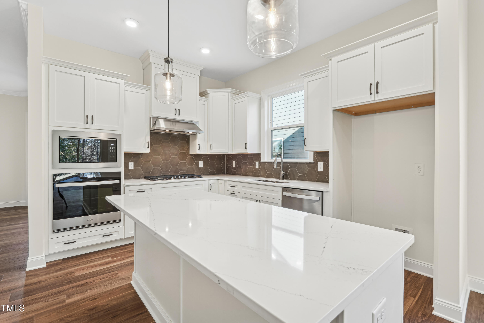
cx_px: 242
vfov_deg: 73.7
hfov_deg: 96.7
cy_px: 162
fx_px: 215
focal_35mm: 16
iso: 100
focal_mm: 16
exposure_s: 1/5
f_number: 11
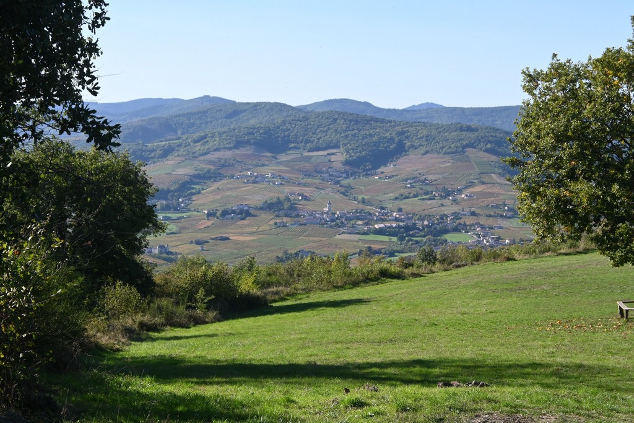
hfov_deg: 27.0
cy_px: 212
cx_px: 317
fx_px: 1321
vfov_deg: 18.2
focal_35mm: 75
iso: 100
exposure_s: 1/320
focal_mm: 50
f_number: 6.3
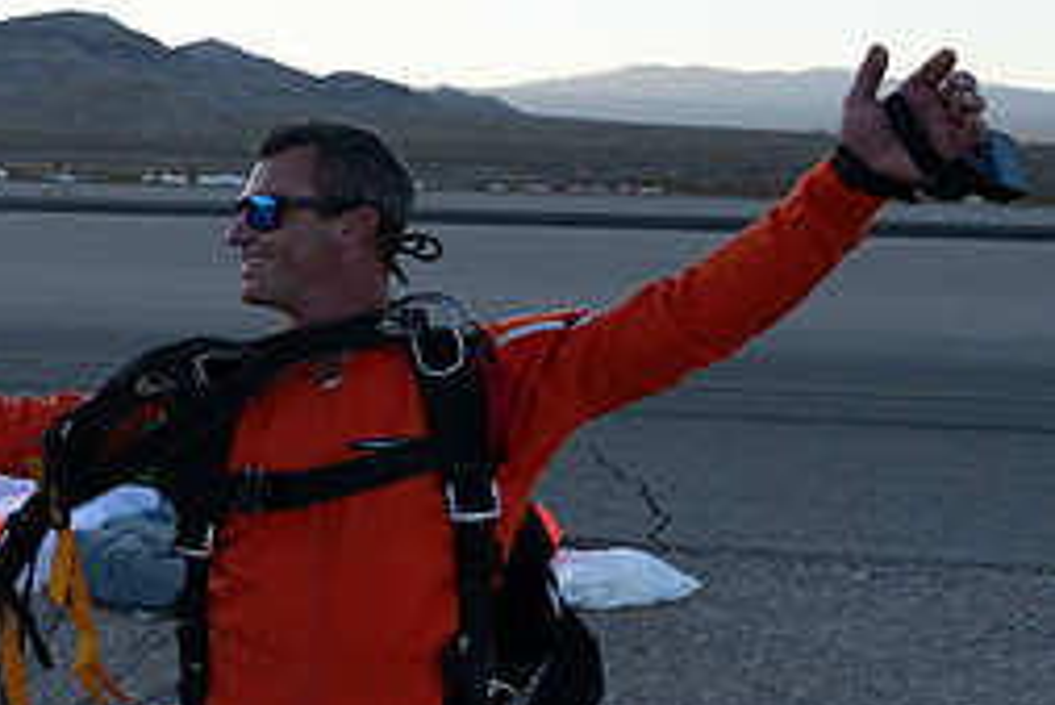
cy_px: 269
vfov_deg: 24.6
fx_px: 1613
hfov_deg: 31.5
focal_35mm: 55
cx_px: -150
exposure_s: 1/2000
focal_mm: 24
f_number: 4.5
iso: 1250
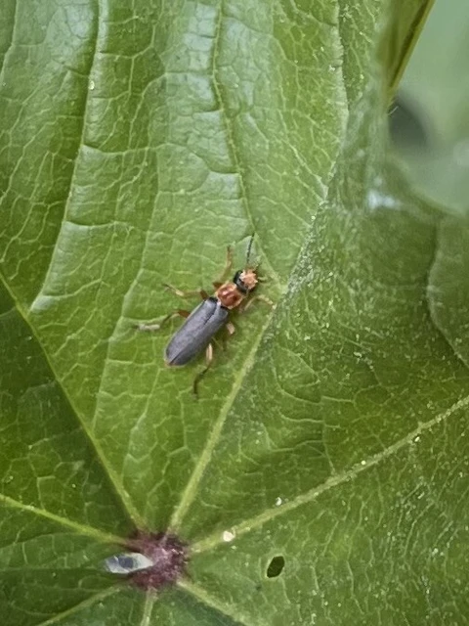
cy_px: 313
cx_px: 234
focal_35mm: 26
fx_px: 470
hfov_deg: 53.1
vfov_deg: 67.3
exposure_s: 1/122
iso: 32
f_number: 1.6
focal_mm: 5.1
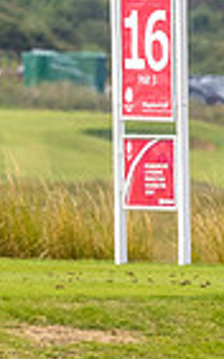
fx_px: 18470
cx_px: -382
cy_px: -71
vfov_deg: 1.1
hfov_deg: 0.7
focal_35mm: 1889
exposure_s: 1/1000
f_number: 7.1
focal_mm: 300
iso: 200
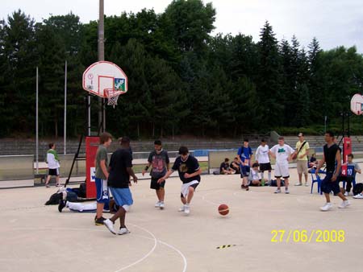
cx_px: 182
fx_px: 441
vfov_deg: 34.4
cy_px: 136
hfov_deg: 44.8
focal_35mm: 42
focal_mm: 7
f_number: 5.6
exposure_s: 1/216
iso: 80
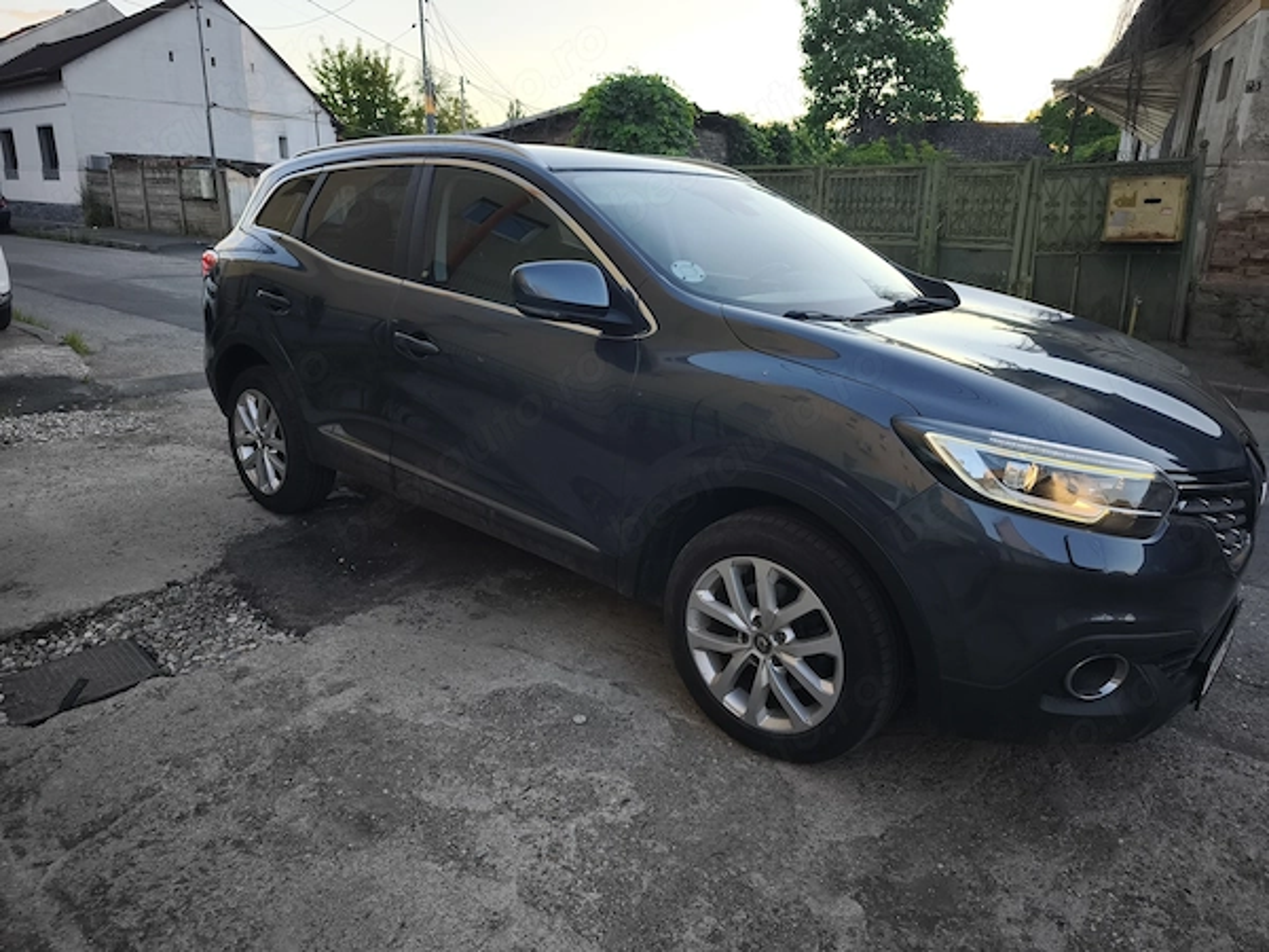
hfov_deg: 73.9
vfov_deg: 58.9
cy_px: 476
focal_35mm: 23
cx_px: 634
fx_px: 843
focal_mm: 6.57
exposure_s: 1/326
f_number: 1.6
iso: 50
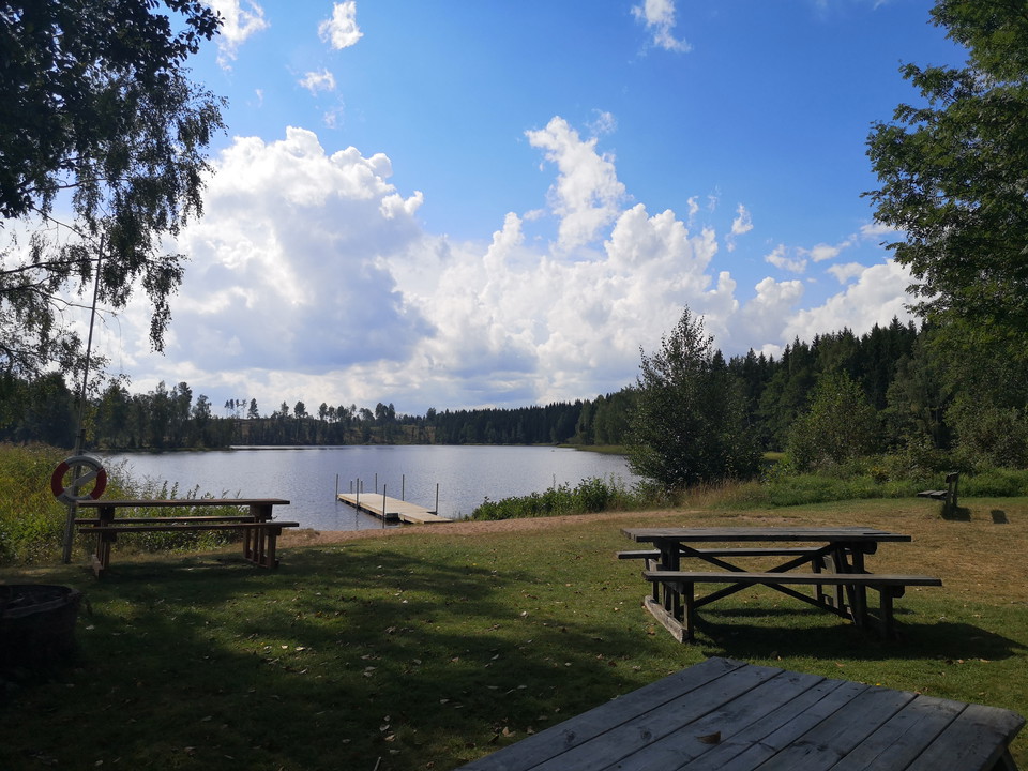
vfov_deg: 51.4
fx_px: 802
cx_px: 514
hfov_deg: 65.3
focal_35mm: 27
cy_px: 386
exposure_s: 1/5348
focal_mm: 3.95
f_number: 1.8
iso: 50
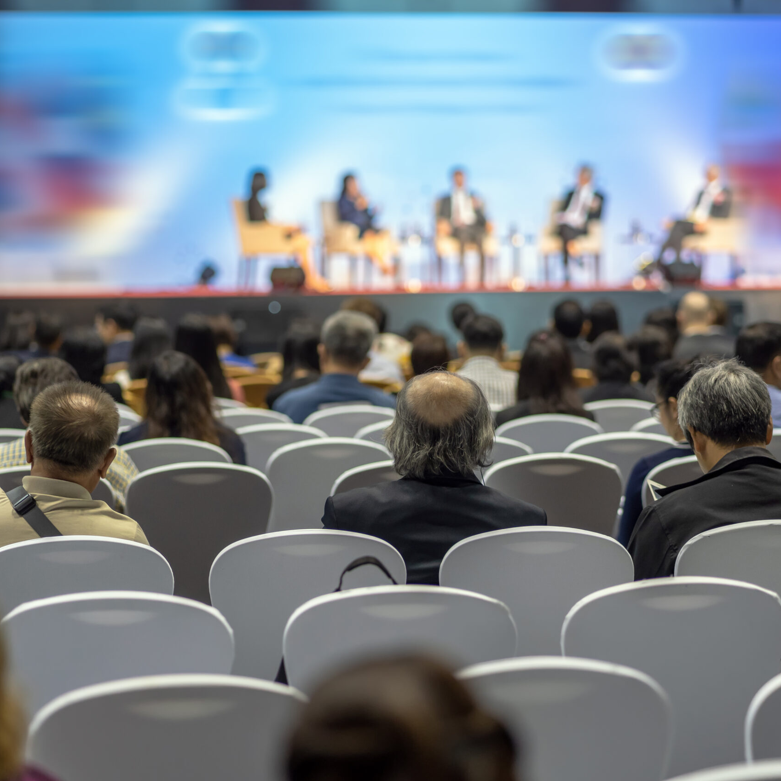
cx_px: 415
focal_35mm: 109
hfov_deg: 16.0
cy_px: 389
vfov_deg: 16.0
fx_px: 2782
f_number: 2.2
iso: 800
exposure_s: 1/125
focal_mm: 85
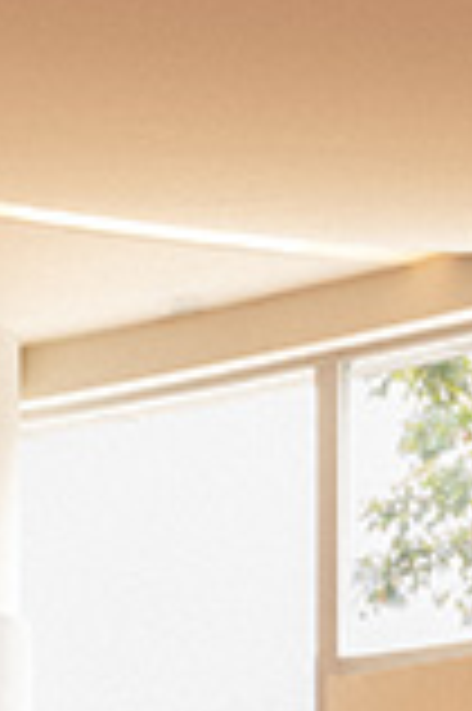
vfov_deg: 7.9
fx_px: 4986
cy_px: 1249
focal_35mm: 253
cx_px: -919
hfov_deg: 5.1
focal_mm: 41
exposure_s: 1/50
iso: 400
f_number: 7.1
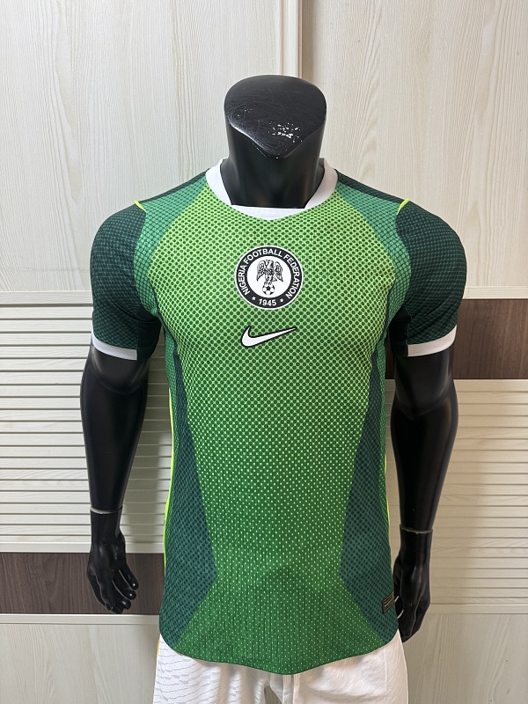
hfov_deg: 56.8
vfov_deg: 71.6
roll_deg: +0.9
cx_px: 264
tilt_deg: -14.8
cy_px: 352
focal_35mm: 24
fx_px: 488
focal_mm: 6.76
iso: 250
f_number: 1.78
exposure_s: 1/60
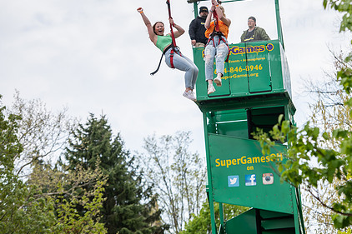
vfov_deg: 8.3
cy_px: 75
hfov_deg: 12.5
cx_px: 209
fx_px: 1613
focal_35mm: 165
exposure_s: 1/800
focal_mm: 120
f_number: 4
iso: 125
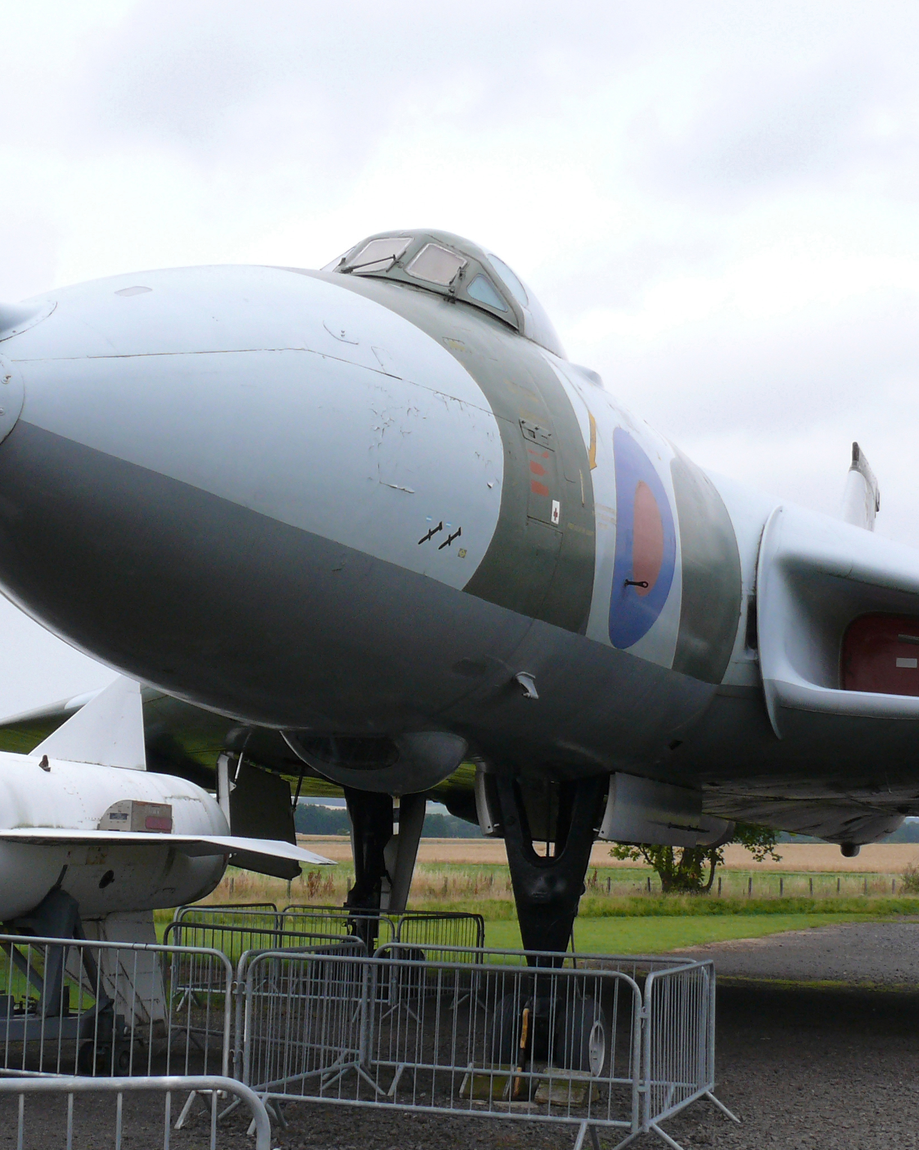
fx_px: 2074
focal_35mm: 61
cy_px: 589
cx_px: 429
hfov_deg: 25.0
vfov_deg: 31.0
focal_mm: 7.4
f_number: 5.6
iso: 100
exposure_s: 1/320
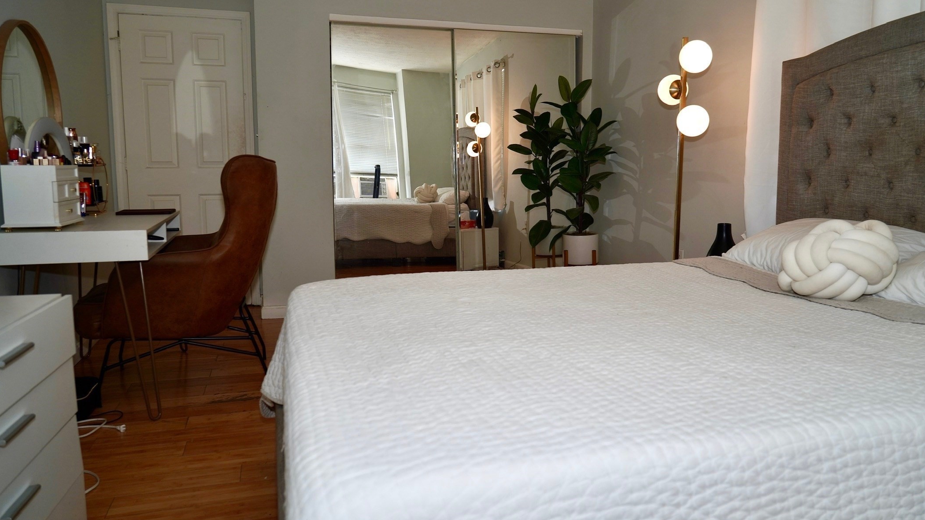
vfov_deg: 44.4
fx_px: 638
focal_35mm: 26
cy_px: 241
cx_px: 477
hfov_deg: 71.9
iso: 250
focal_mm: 24
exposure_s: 1/160
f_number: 4
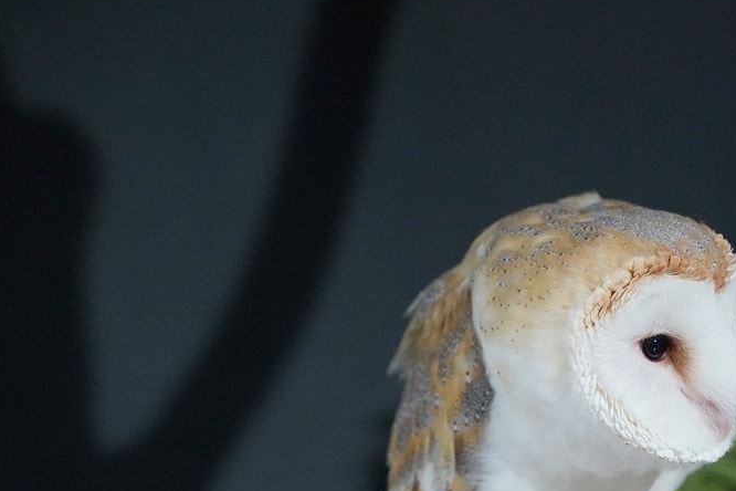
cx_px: 553
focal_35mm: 135
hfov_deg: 15.1
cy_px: 409
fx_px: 2760
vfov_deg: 10.1
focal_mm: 75
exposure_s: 1/80
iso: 10000
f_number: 4
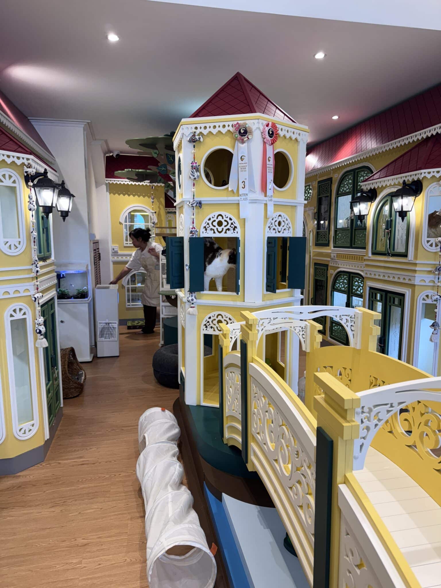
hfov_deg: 56.8
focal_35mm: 24
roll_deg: -0.4
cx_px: 220
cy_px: 294
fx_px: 408
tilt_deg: -6.1
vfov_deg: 71.6
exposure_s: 1/100
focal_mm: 6.76
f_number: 1.78
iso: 125
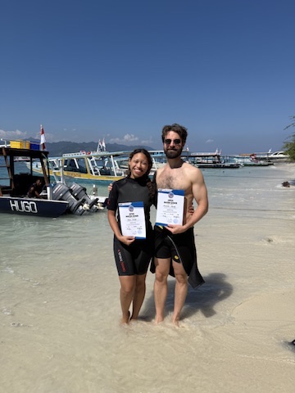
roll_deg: -1.4
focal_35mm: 24
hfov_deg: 56.8
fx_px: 273
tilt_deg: -7.7
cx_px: 148
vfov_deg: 71.6
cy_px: 196
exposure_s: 1/8130
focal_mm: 6.76
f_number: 1.78
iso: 80
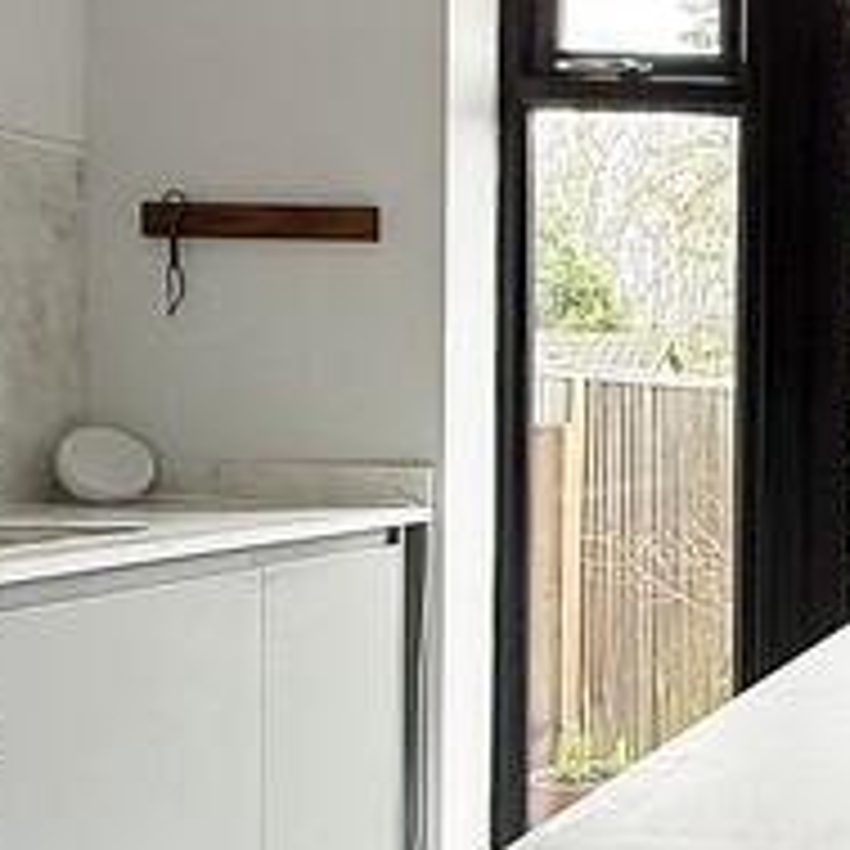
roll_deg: -1.0
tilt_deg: -0.9
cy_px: 459
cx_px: 1264
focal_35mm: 67
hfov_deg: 21.6
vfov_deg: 25.7
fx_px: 1861
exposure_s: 1/111
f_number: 2.2
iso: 64
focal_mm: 2.22
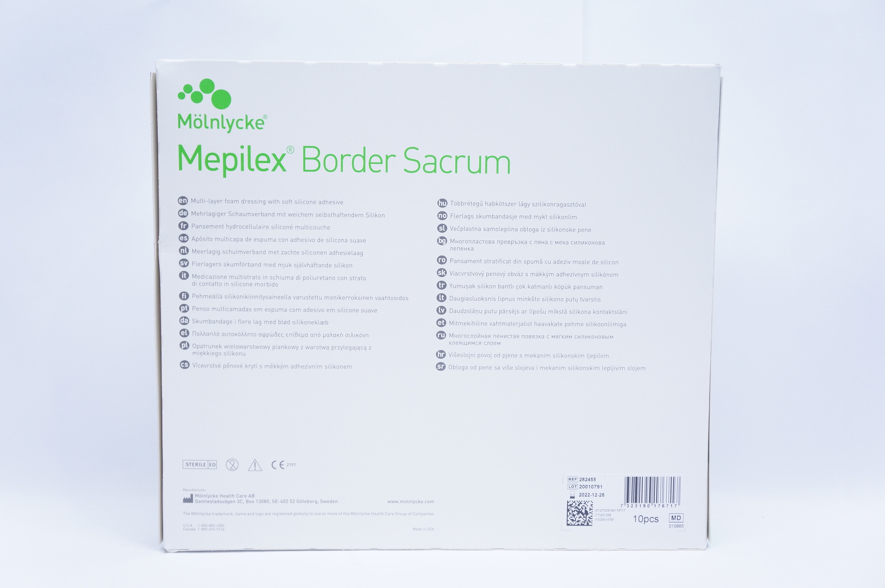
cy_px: 294
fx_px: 1068
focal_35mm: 44
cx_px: 442
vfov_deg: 30.8
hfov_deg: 45.0
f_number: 4
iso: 1600
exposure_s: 1/200
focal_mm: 29
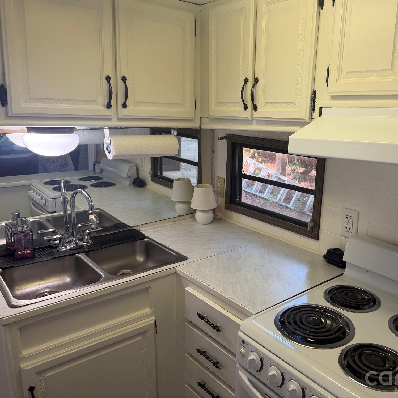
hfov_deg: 54.9
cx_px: 253
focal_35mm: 29
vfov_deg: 55.6
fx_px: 377
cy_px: 194
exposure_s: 1/120
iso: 125
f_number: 1.78
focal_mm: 6.76
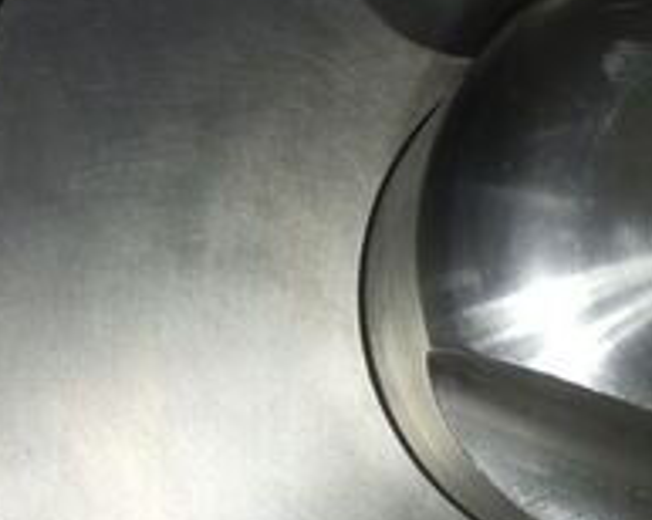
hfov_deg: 22.2
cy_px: 417
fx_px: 1658
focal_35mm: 86
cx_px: 388
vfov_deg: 17.7
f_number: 3.8
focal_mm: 6.1
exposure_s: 1/50
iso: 160
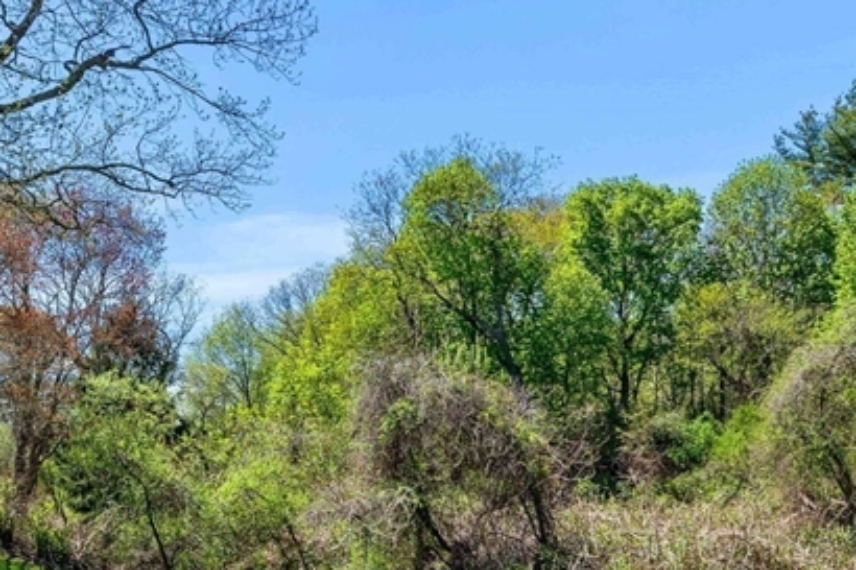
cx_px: 580
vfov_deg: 32.1
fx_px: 951
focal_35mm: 40
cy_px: 490
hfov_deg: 47.6
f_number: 8
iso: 160
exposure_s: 1/250
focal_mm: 16
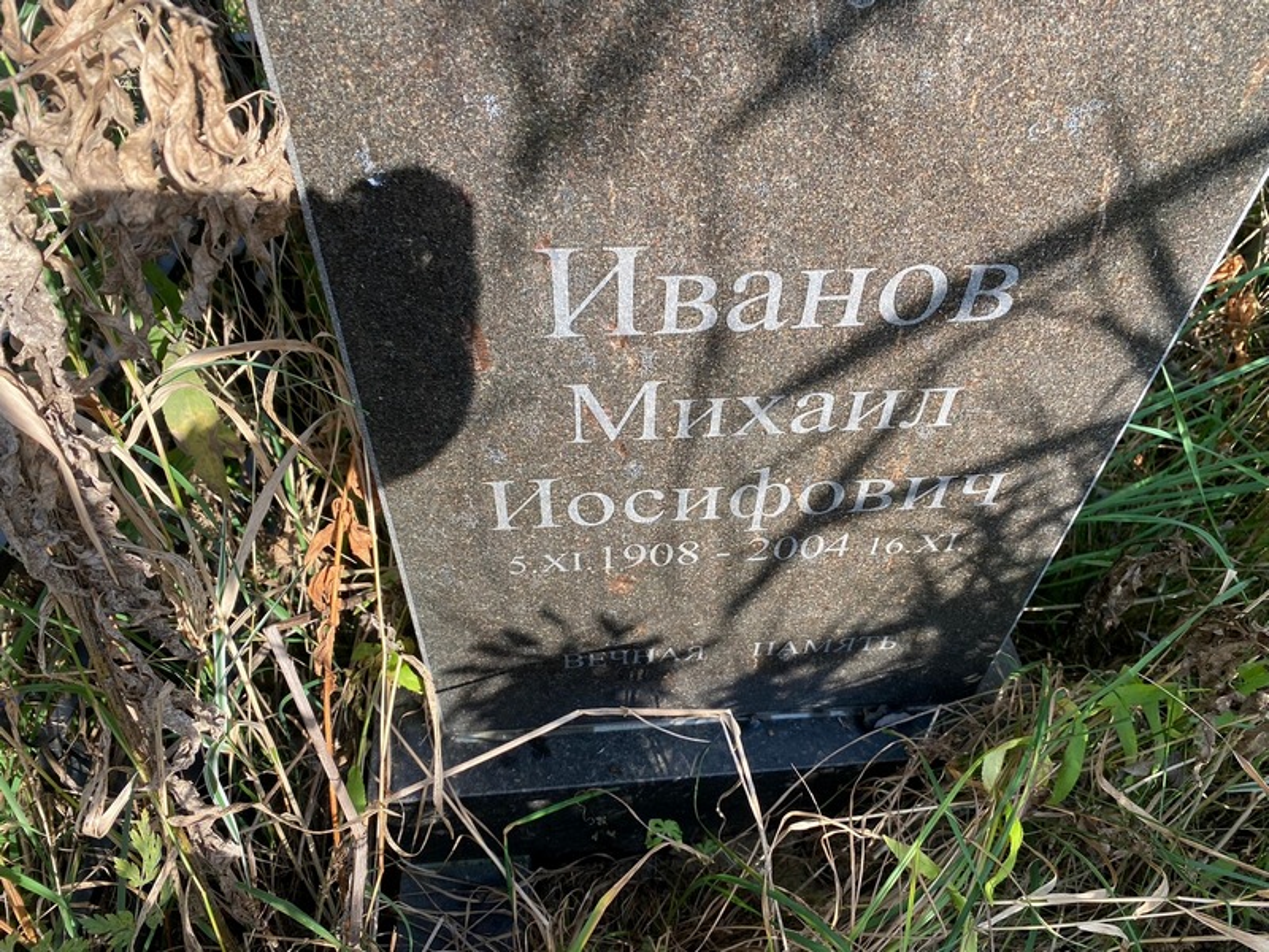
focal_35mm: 26
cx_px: 634
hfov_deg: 67.3
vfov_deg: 53.1
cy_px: 476
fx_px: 953
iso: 32
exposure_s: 1/467
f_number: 1.8
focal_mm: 4.25
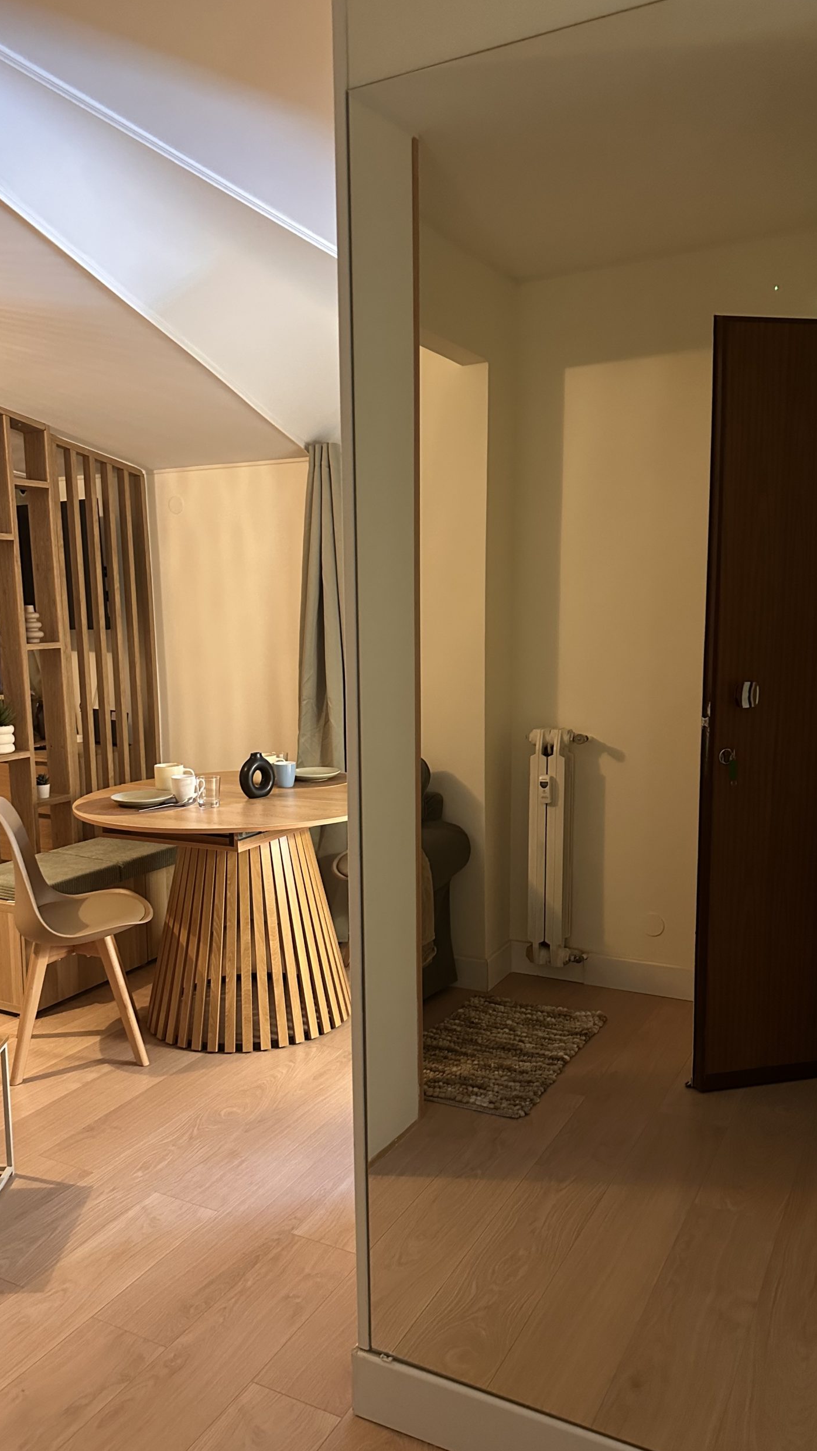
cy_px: 742
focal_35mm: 27
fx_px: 1040
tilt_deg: -6.7
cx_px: 372
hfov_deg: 42.9
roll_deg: +1.9
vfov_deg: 69.8
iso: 640
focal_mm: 6.86
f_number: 1.78
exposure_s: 1/33
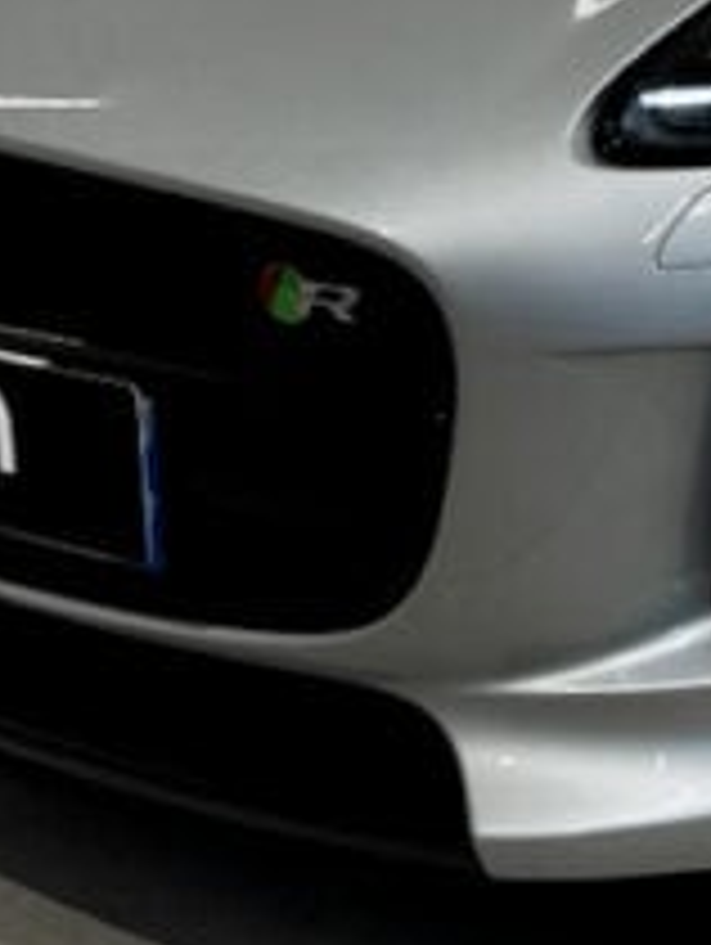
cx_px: 1098
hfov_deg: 11.7
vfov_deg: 15.5
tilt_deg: -8.5
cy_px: -254
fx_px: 3307
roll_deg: +2.1
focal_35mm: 121
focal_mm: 6.76
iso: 64
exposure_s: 1/70
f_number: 1.78
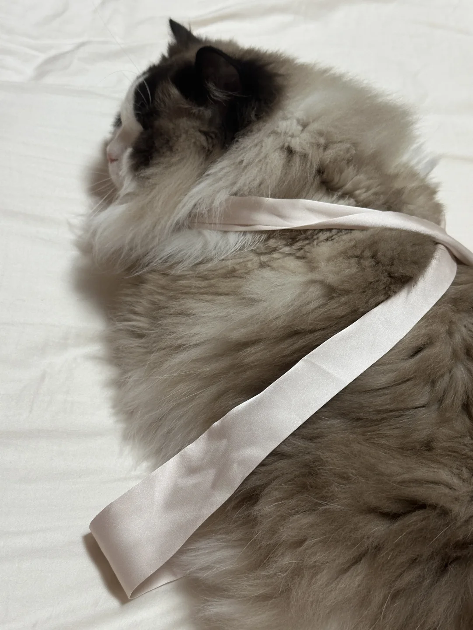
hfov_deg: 30.3
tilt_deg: -45.7
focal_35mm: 48
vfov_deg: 39.7
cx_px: 236
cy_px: 315
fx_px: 875
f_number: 1.78
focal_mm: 6.86
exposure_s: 1/50
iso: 200
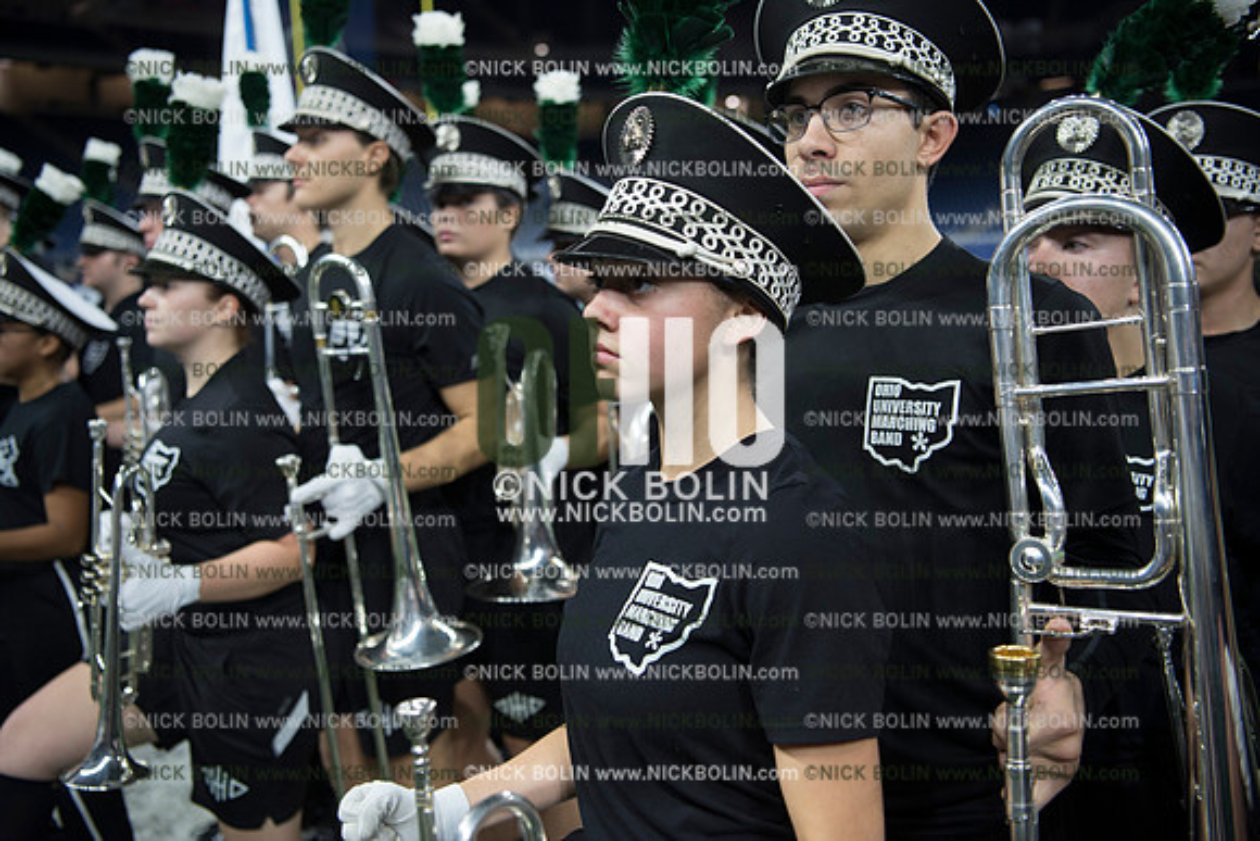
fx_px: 1330
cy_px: 420
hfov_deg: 50.7
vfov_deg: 35.1
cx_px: 630
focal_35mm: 38
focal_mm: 38
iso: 800
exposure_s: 1/500
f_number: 3.2
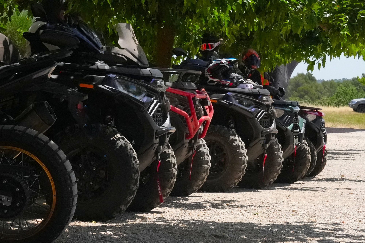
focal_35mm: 114
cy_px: 122
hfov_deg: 17.9
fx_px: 1156
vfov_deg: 12.0
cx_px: 182
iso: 12800
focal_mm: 76
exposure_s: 1/6400
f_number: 16
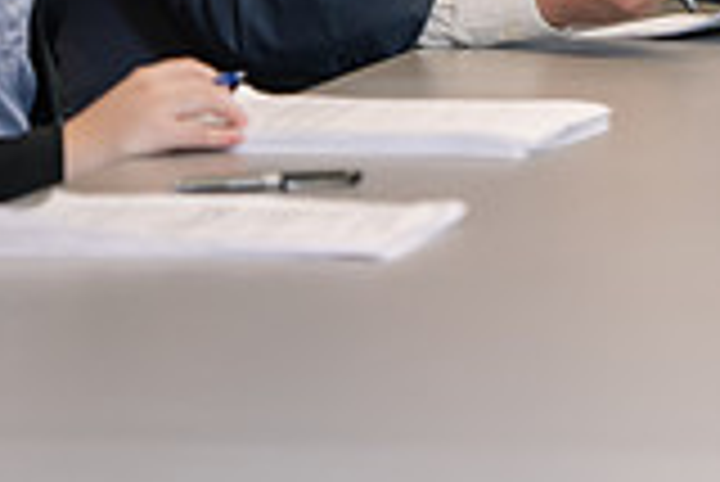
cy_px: -246
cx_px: 400
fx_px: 8828
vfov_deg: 3.1
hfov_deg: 4.7
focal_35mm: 441
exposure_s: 1/160
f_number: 3.2
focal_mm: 122
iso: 800
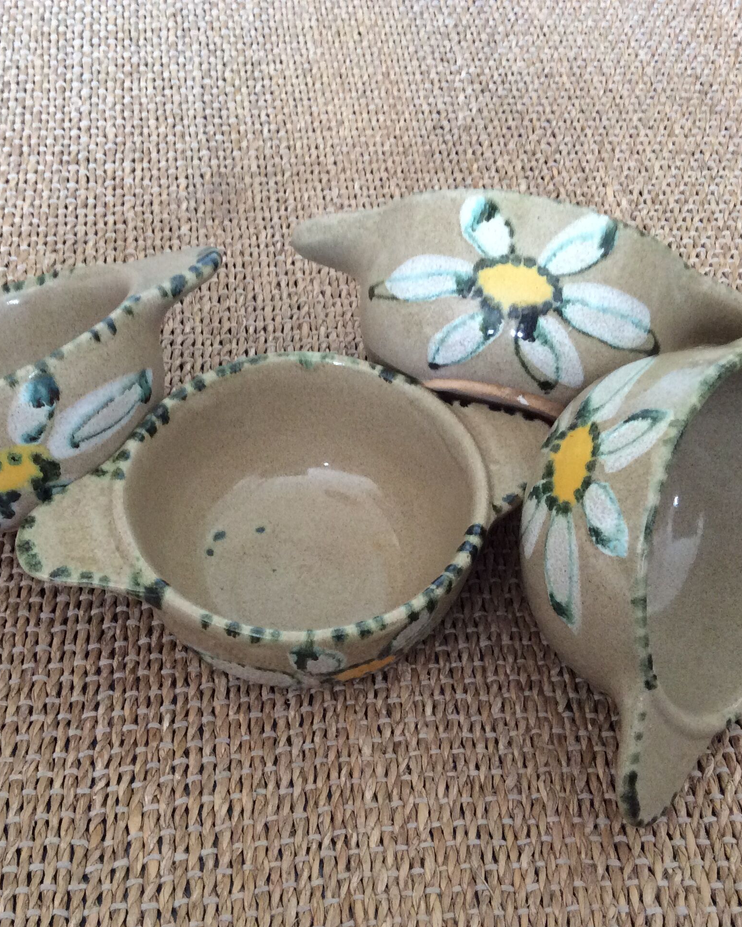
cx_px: 334
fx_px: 1153
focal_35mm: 42
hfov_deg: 35.6
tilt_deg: -49.7
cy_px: 466
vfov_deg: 43.8
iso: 160
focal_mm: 3.3
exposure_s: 1/25
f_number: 2.4
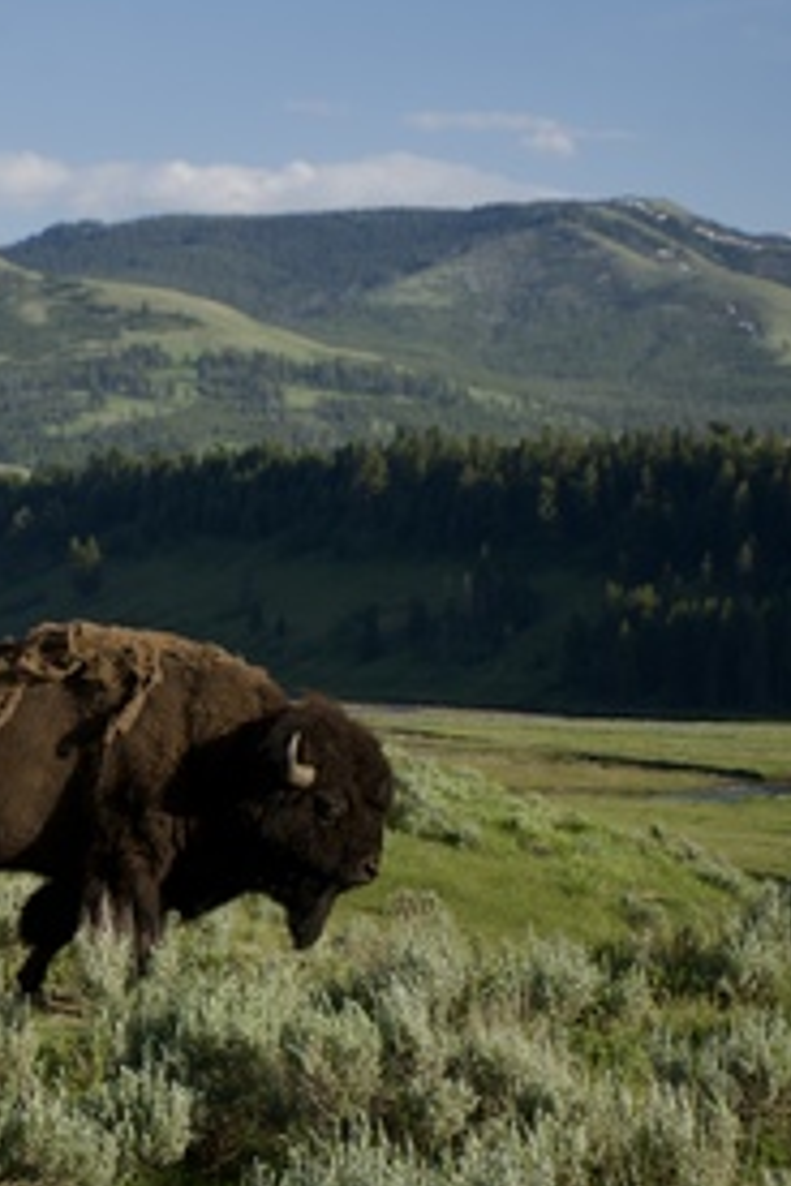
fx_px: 4350
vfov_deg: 15.5
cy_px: 580
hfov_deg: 10.3
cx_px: 110
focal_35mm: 132
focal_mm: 70
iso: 100
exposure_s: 1/640
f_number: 6.3
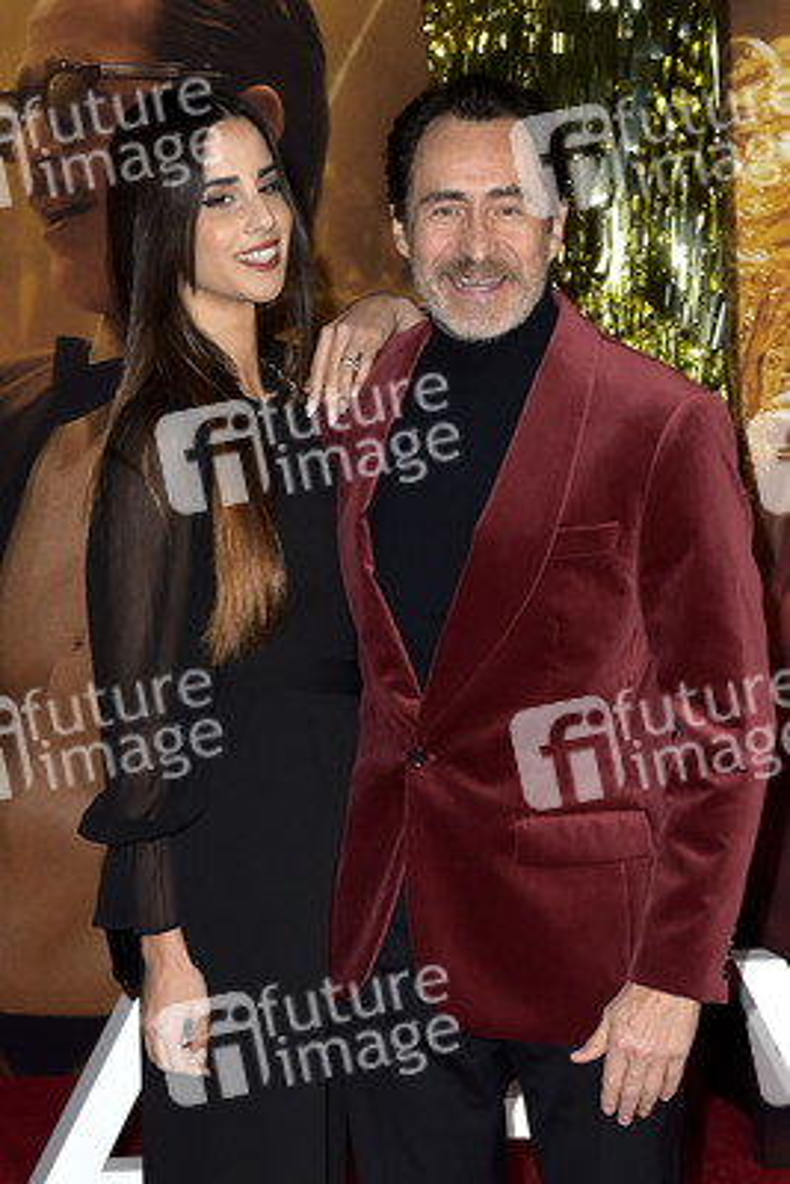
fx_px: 1579
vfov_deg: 41.1
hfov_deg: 28.1
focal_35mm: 48
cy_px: 592
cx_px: 395
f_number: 6.3
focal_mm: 48
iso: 640
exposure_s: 1/250
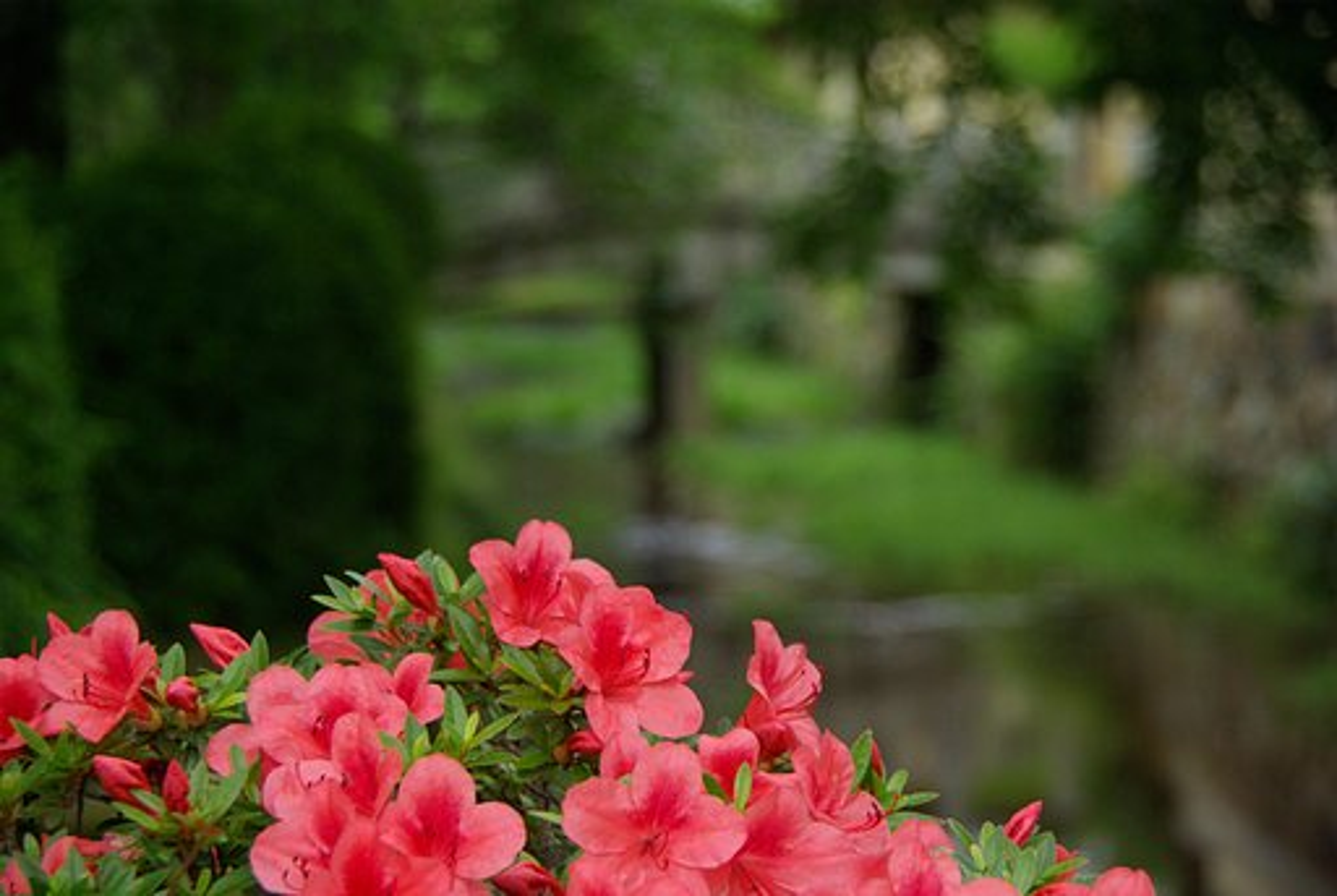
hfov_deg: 17.5
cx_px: 668
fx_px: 4351
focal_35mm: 117
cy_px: 448
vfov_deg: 11.8
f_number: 5.6
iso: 400
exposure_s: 1/90
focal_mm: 77.5
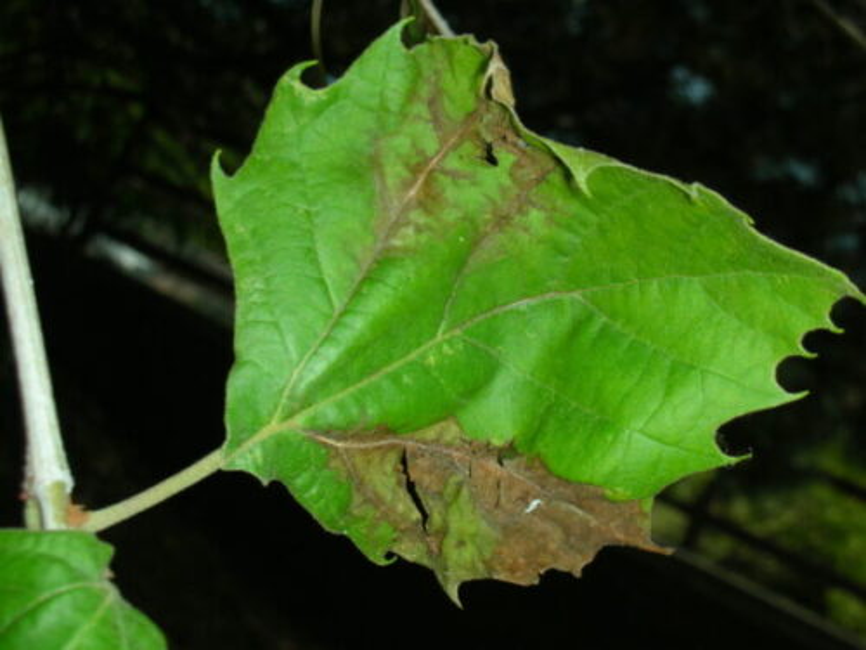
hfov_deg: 31.7
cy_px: 325
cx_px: 433
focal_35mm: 61
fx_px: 1526
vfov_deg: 24.0
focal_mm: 10.1
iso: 58
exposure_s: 1/120
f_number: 11.3
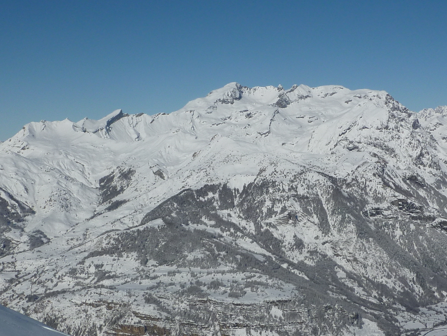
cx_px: 222
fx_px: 762
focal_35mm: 59
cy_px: 167
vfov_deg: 24.8
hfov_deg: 32.7
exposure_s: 1/1600
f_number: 6.3
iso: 80
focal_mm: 5.3
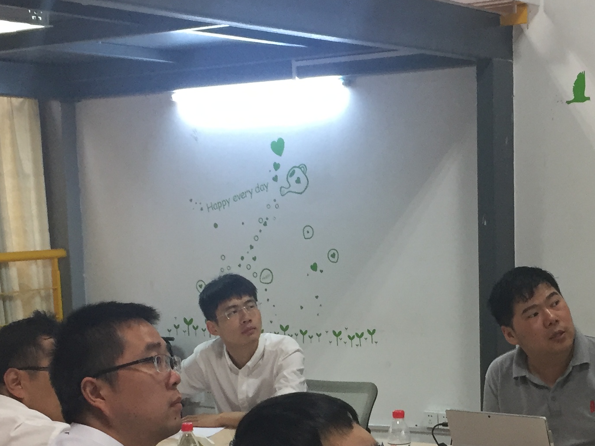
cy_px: 367
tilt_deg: -8.4
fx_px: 1186
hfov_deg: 28.1
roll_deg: +1.4
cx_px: 353
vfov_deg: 21.0
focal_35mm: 69
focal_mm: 4.15
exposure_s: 1/33
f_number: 2.2
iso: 125
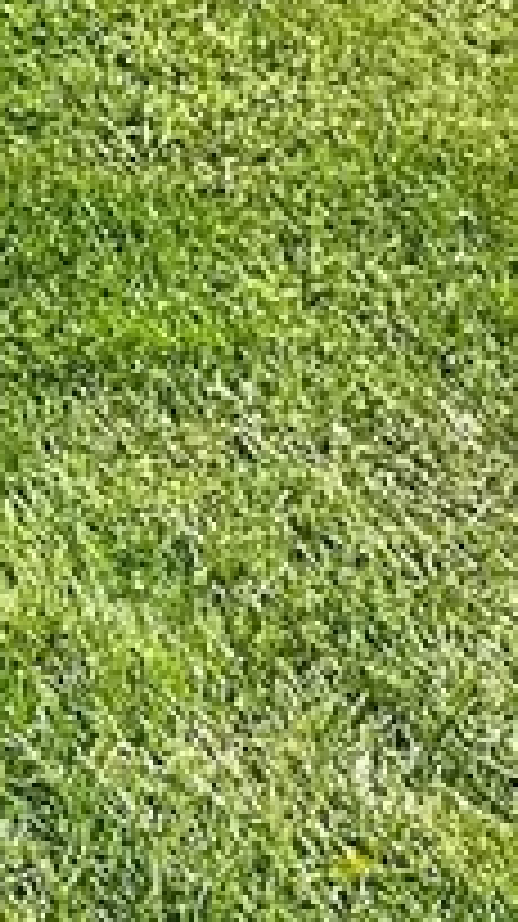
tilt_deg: -6.4
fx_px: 4992
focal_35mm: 204
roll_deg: -1.0
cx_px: -428
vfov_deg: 9.1
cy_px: -1525
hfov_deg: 5.8
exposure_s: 1/8197
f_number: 1.78
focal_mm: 6.86
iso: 80
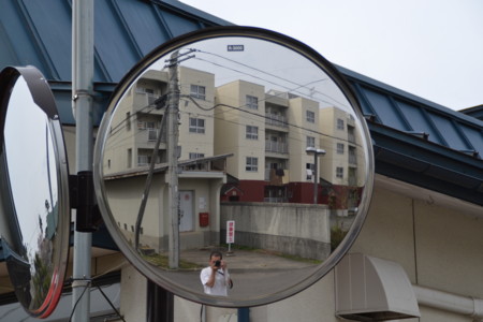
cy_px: 161
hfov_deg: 20.0
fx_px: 1368
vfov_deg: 13.4
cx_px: 242
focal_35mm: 102
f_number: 5.6
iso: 110
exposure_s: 1/500
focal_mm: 68
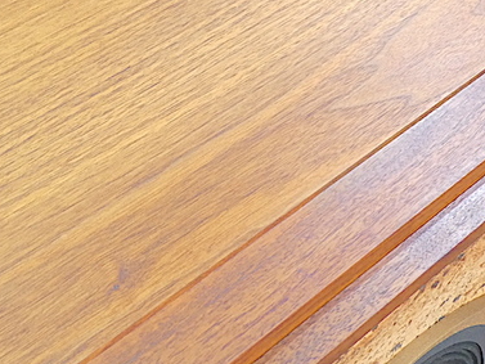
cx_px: 104
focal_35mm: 84
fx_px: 1177
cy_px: 122
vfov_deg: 17.5
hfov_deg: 23.0
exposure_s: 1/13
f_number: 3.6
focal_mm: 5.8
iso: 200
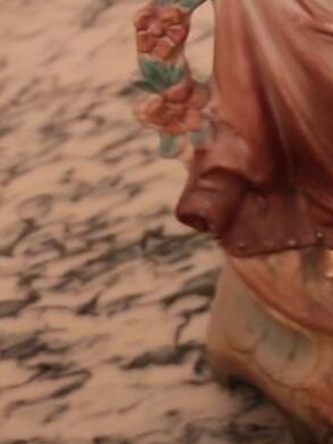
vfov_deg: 18.9
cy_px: -191
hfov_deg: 15.6
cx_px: 333
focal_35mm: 93
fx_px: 1194
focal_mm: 6.12
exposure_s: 1/25
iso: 3200
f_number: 1.9
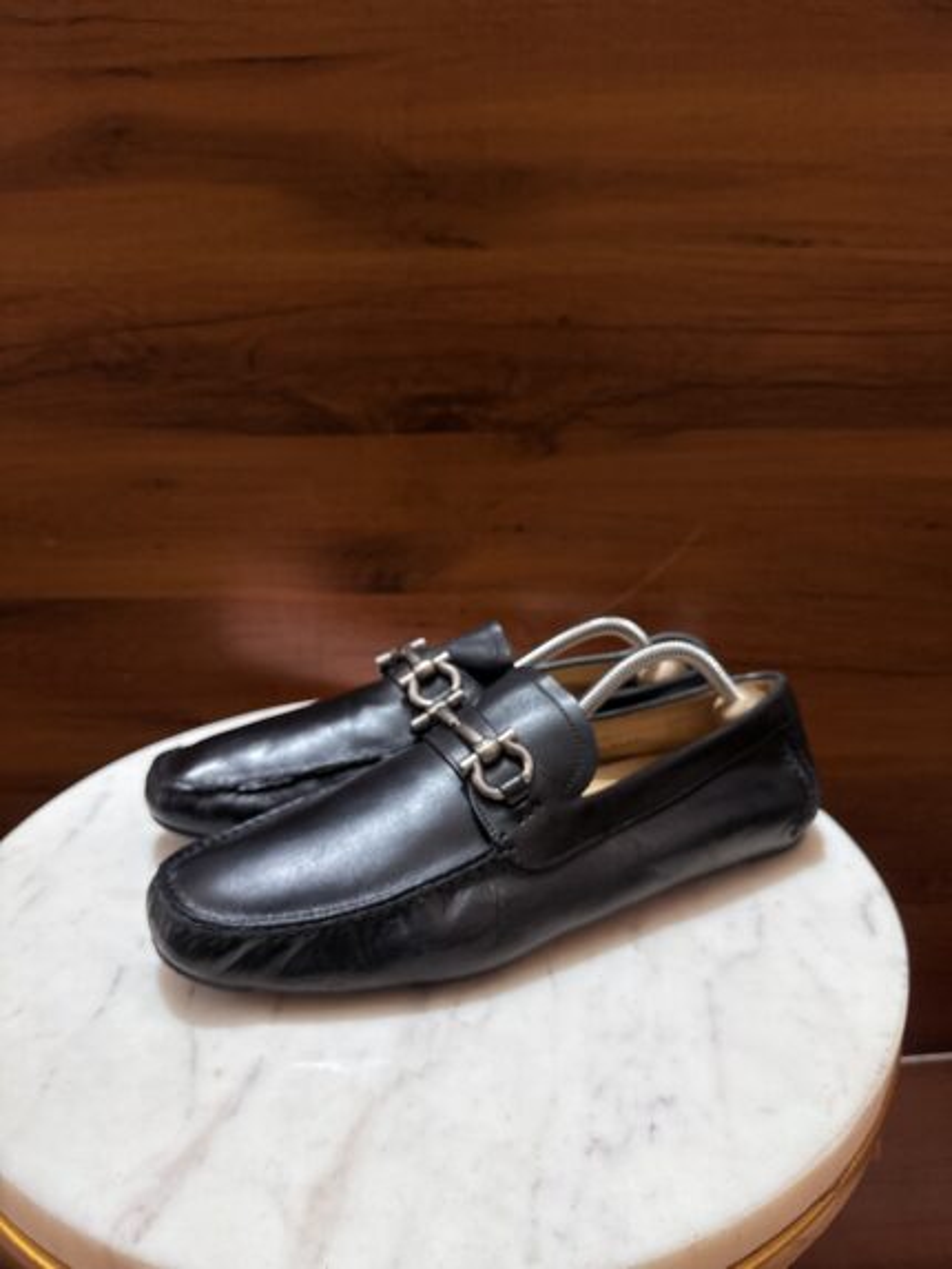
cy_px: 634
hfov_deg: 56.8
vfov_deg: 71.6
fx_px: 880
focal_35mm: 24
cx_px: 476
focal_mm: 6.76
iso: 320
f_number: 1.78
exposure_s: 1/50
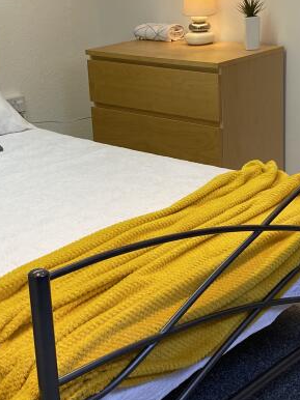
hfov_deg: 21.3
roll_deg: +2.3
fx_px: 798
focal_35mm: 69
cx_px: 171
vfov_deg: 28.2
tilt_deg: -18.2
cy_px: 191
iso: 100
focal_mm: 4.25
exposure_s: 1/100
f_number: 1.8
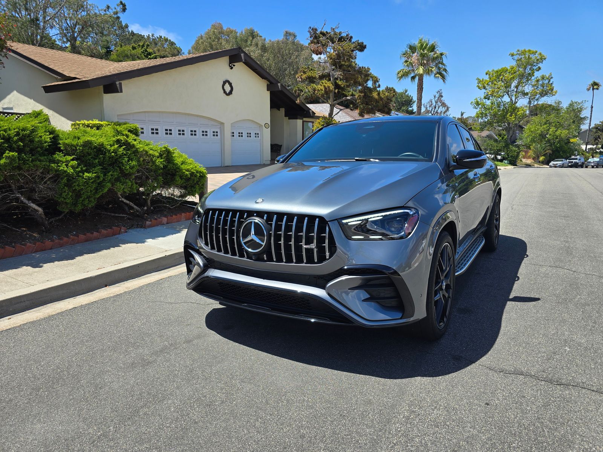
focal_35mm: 23
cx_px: 302
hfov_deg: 73.9
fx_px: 401
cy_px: 226
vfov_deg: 58.9
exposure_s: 1/525
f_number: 1.7
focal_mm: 6.3
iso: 12
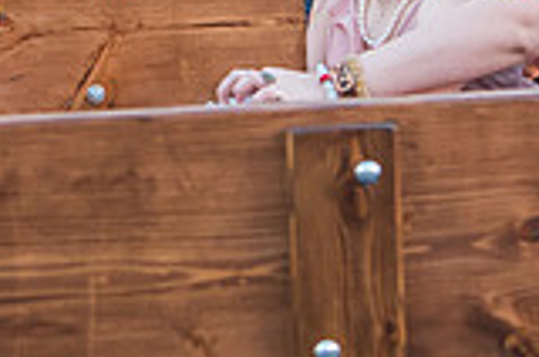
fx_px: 4274
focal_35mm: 286
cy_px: 33
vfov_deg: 4.8
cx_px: -140
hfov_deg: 7.2
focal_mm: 48
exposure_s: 1/320
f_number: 5
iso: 3200
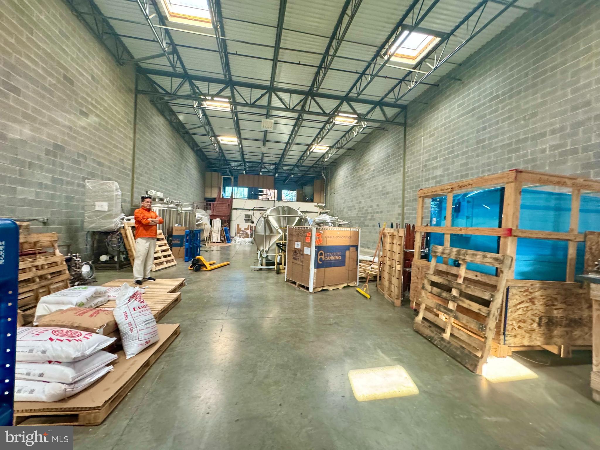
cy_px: 225
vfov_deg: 85.7
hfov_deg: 102.1
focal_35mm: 14
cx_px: 300
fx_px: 243
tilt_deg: +0.1
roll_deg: -0.4
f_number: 2.2
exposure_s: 1/62
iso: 320
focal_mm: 2.22
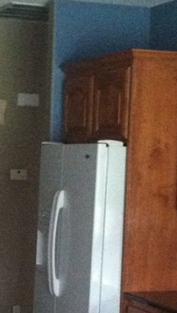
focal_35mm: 109
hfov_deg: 11.0
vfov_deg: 19.4
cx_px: -10
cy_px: 245
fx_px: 907
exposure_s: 1/17
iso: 800
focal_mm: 3.85
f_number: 2.8
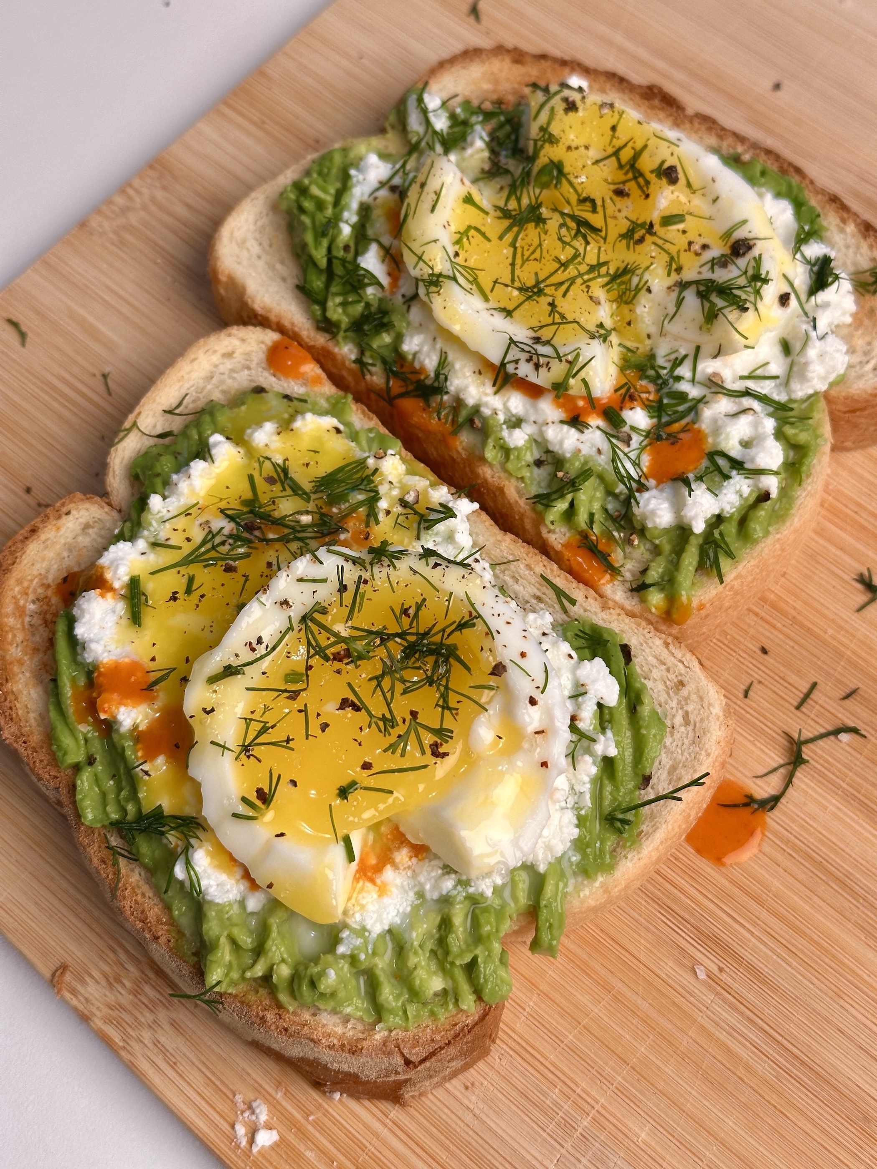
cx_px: 438
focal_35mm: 48
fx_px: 1621
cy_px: 584
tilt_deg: -64.2
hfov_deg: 30.3
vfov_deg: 39.7
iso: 64
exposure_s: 1/452
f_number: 1.78
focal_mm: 6.86
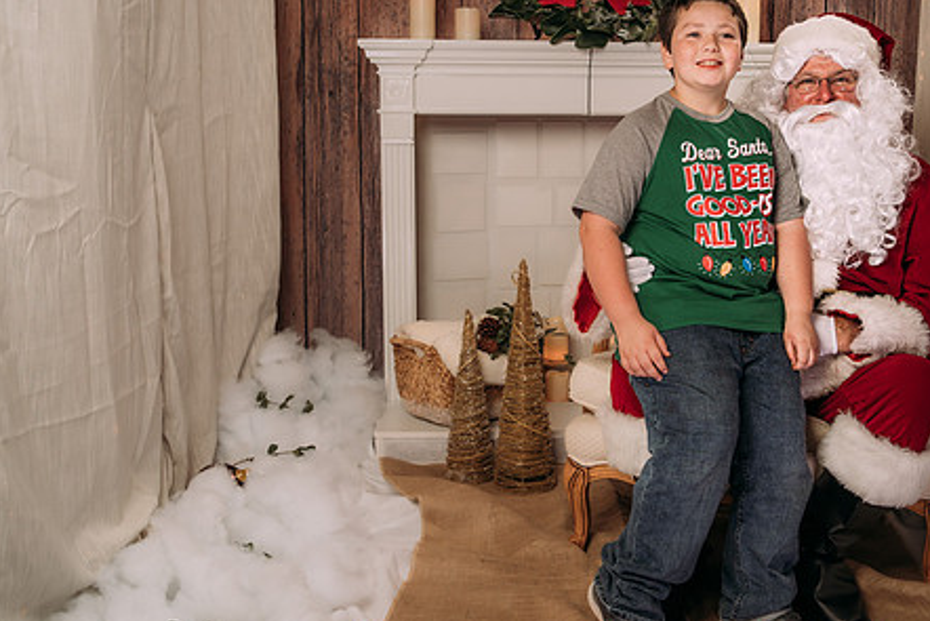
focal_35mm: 50
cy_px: 255
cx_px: 586
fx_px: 1292
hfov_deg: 39.3
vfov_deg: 27.0
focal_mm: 35
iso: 100
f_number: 5.6
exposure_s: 1/100
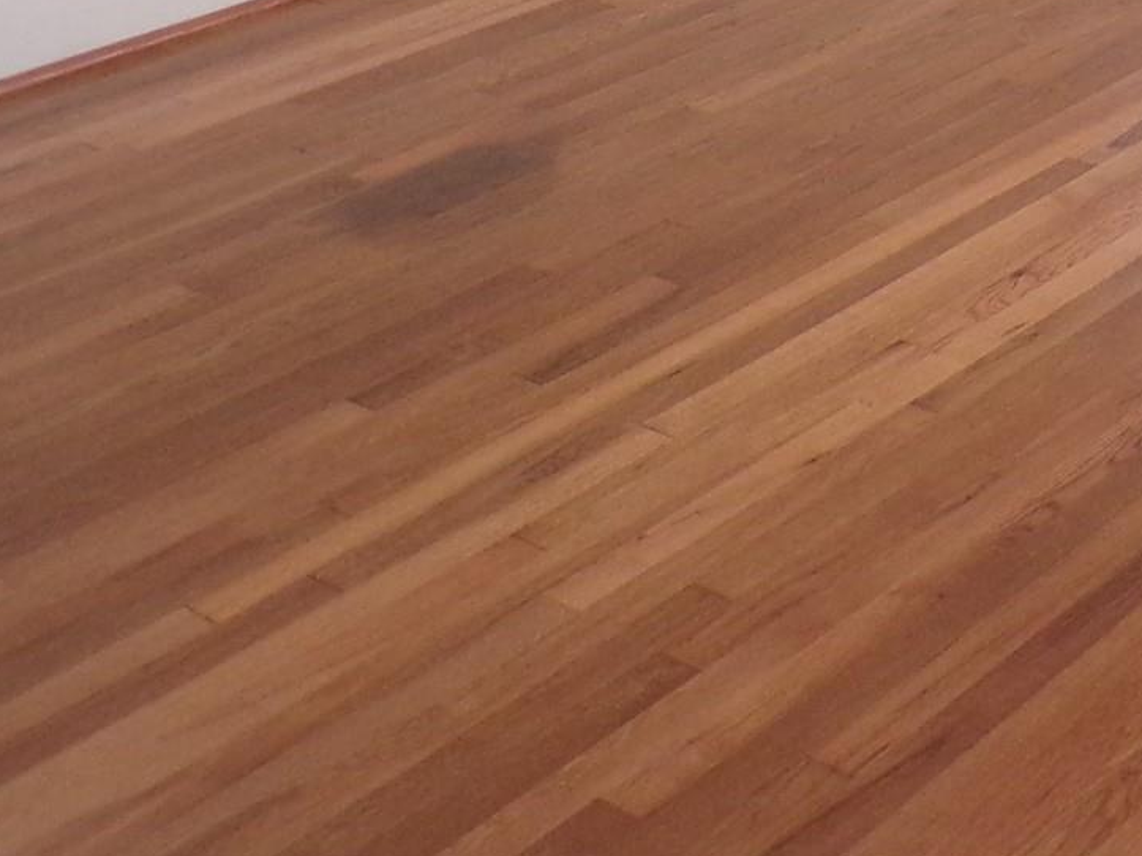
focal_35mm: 68
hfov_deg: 25.0
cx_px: 1456
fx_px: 2243
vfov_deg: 19.4
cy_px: -347
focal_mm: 4.3
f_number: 3
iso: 200
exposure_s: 1/34
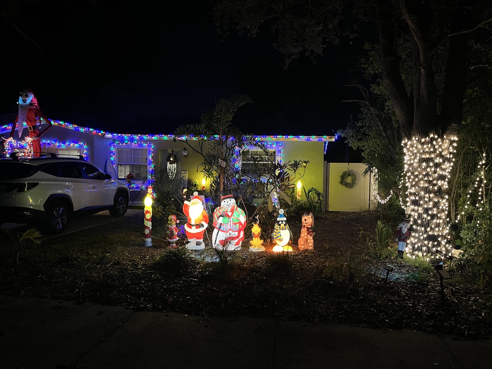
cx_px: 246
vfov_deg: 53.1
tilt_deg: -3.2
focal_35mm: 26
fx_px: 370
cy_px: 184
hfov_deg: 67.3
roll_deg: -1.1
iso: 800
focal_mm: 5.1
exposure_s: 1/30
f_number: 1.6
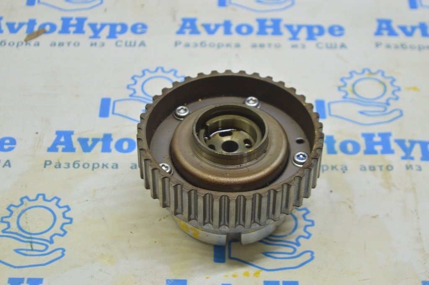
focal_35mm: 82
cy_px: 142
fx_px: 982
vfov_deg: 16.5
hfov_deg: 24.6
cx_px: 214
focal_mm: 55
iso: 400
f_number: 5.6
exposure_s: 1/20
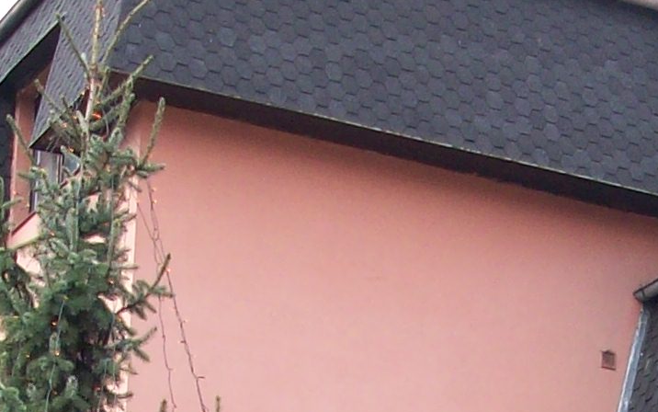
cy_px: 835
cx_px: 669
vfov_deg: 7.6
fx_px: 2960
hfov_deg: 12.5
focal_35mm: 165
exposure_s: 1/90.4
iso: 64
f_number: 2.8
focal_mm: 5.7
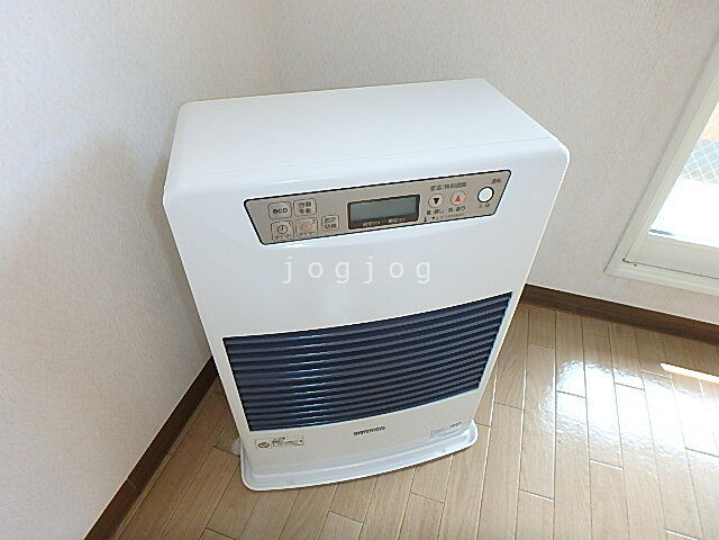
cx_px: 360
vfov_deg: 63.4
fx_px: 436
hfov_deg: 79.0
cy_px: 270
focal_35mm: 21
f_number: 3.5
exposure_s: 1/40
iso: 200
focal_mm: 3.7
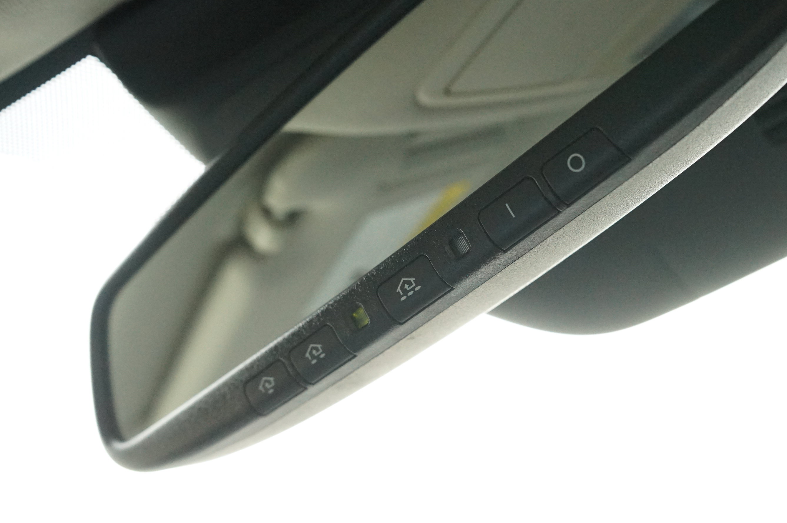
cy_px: 253
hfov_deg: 43.6
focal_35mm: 45
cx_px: 433
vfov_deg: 29.8
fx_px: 983
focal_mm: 40
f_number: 6.3
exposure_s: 1/1250
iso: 6400
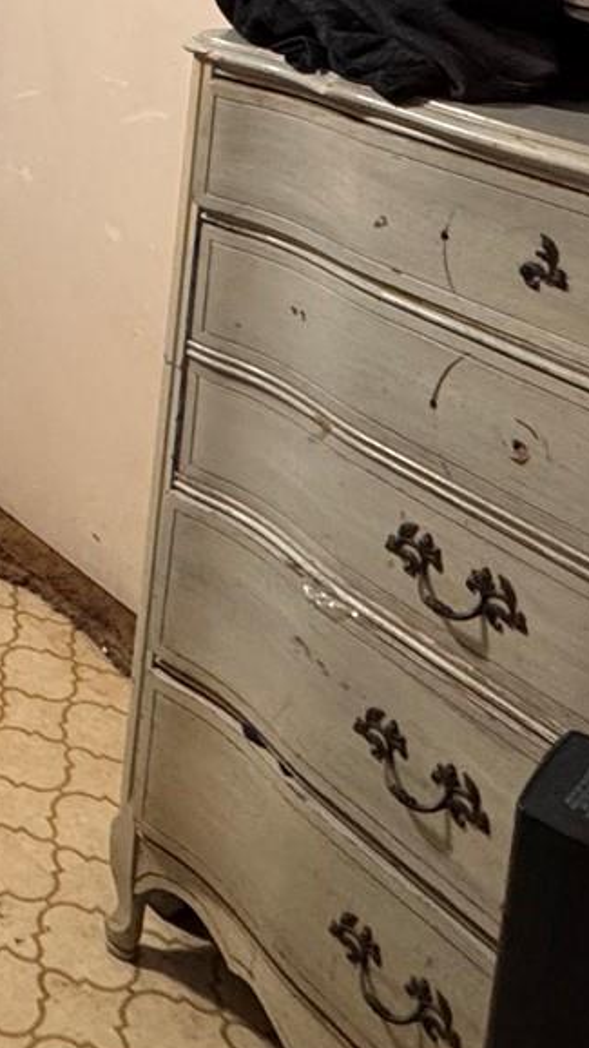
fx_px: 1500
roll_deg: -3.0
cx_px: -301
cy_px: -63
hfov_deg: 19.3
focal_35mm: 54
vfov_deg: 34.1
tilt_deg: -9.2
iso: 400
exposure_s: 1/60
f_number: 2.2
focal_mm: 2.22
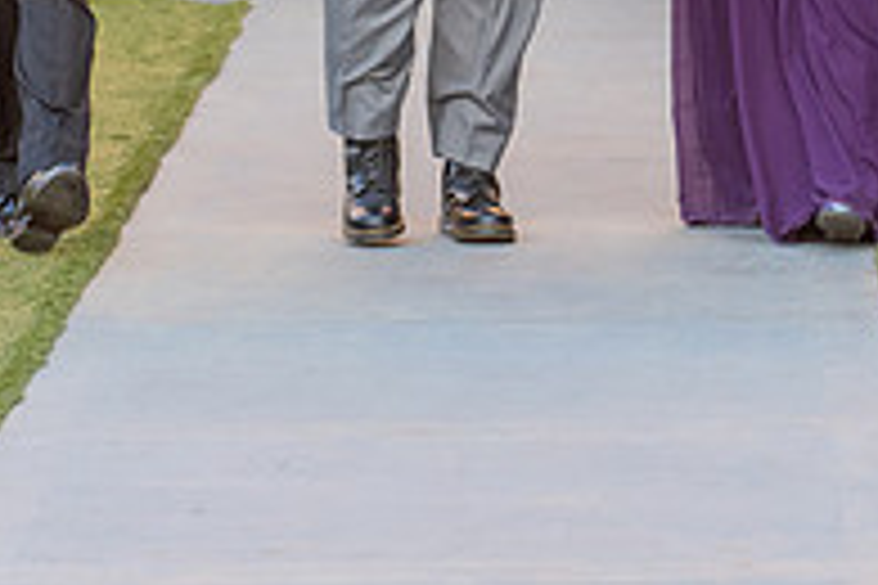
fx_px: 10072
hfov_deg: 5.0
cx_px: 473
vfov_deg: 3.3
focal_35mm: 413
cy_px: -279
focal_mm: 130
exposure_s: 1/320
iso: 800
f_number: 4
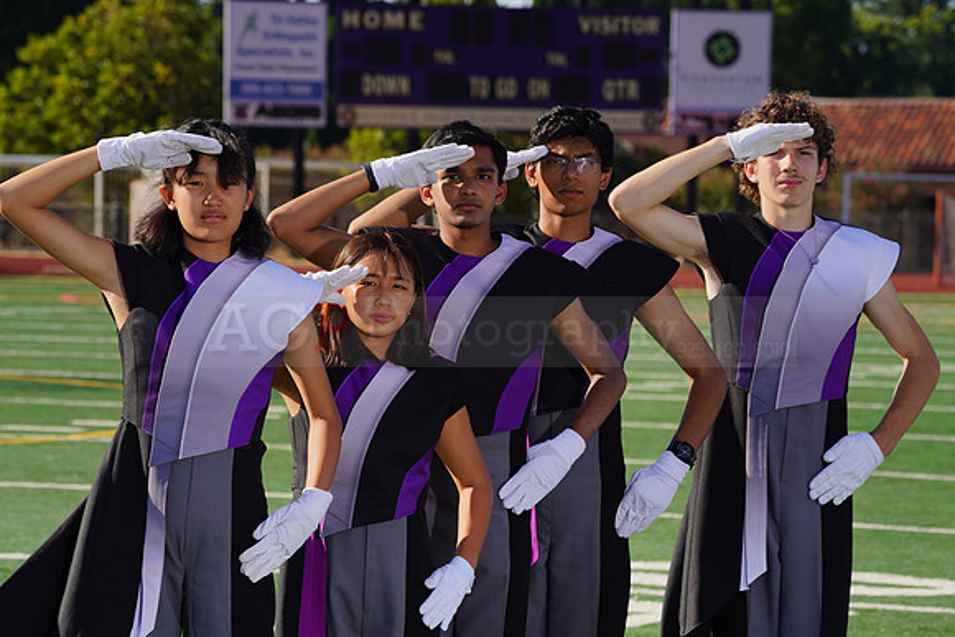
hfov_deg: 11.0
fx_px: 4962
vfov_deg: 7.3
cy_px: 318
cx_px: 478
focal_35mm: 187
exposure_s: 1/250
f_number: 10
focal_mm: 187
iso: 100
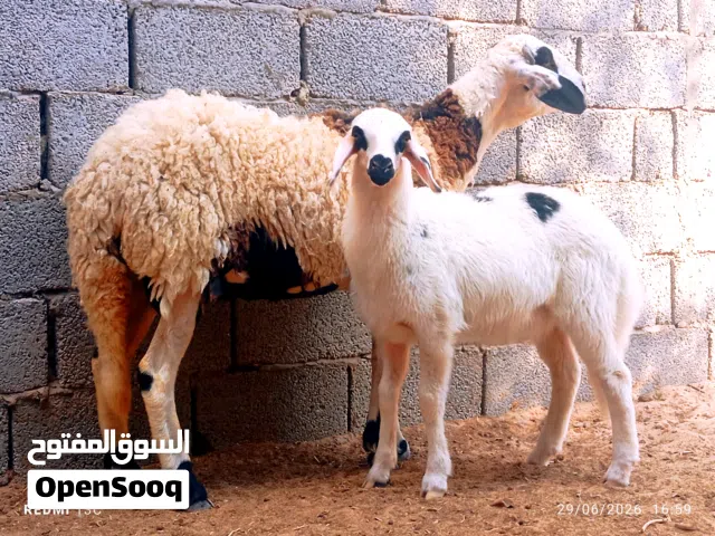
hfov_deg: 33.2
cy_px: 268
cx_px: 358
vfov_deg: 25.2
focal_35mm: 58
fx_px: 1198
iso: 111
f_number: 1.8
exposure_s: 1/146
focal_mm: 4.22
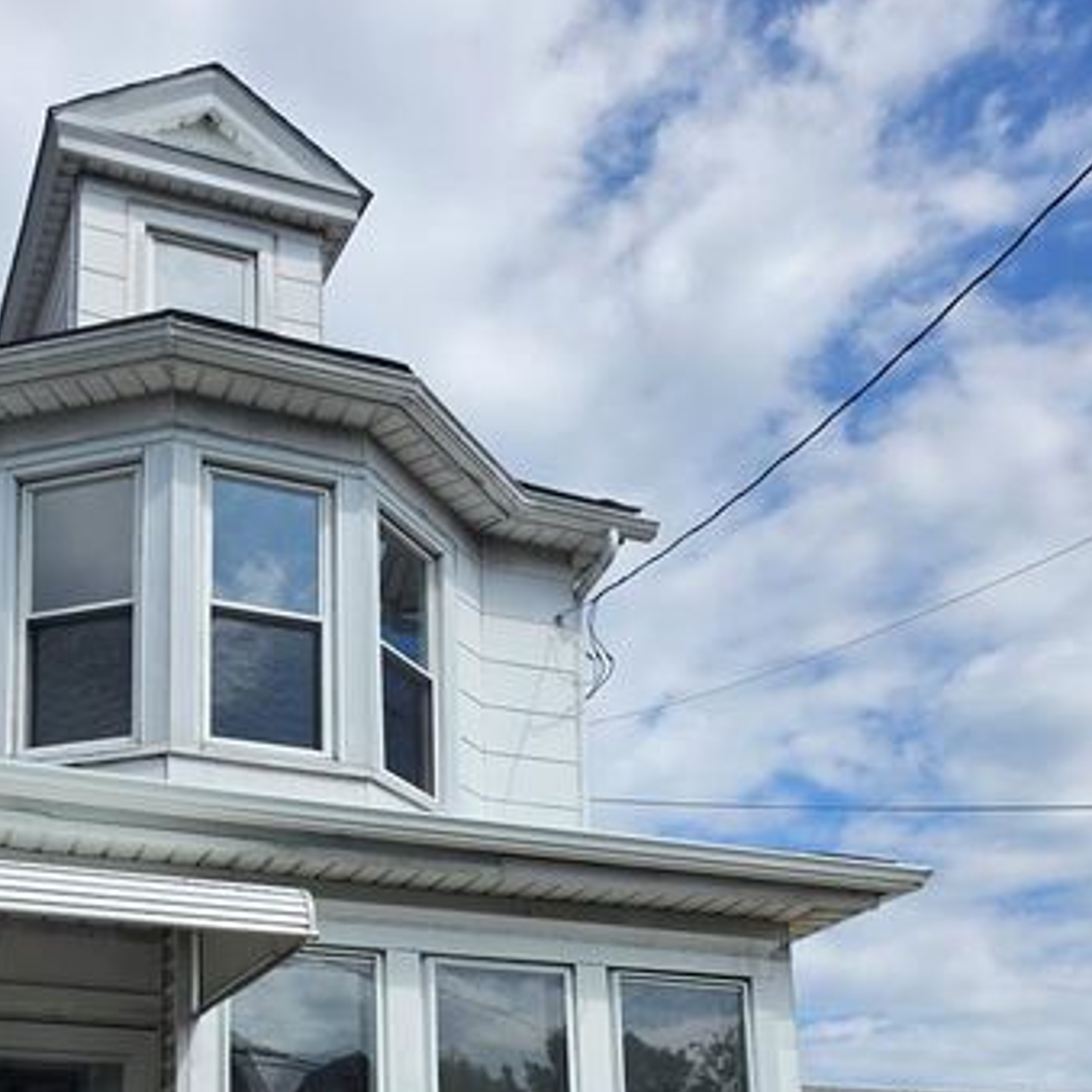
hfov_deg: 40.9
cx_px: 306
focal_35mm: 40
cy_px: 1042
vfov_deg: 38.1
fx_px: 1428
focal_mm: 6.5
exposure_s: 1/7939
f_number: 1.4
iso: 64
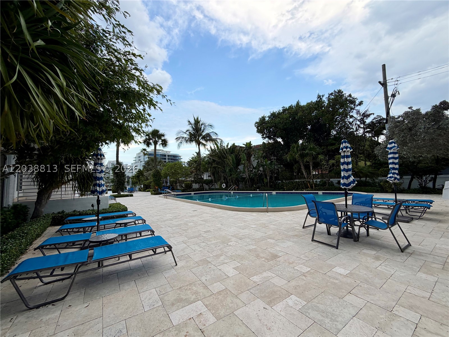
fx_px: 182
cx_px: 224
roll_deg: +2.2
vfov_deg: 85.7
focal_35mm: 14
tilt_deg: +5.9
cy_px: 168
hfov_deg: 102.1
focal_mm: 2.22
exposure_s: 1/209
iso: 40
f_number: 2.2
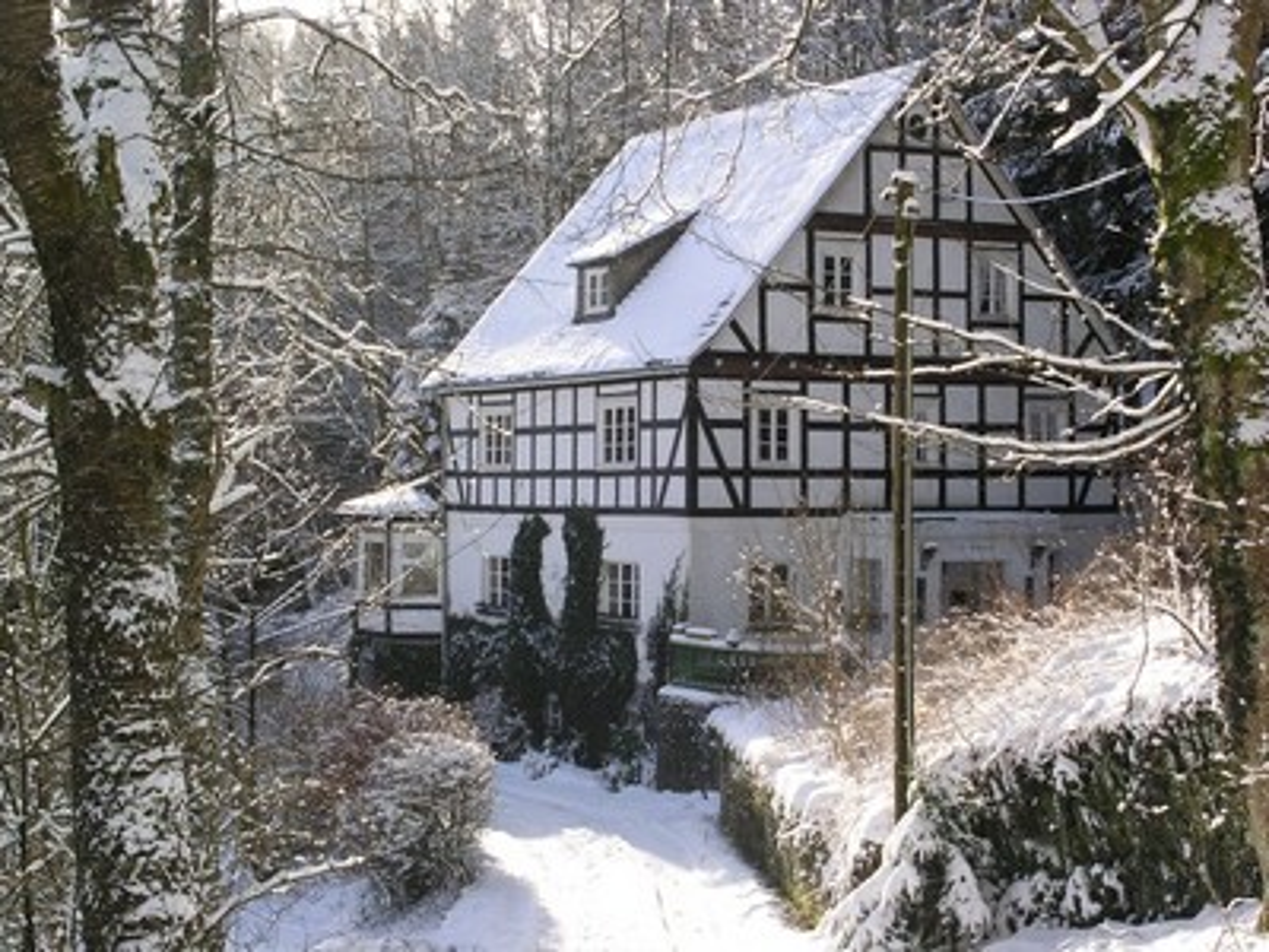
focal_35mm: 67
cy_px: 476
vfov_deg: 21.9
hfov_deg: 29.0
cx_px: 634
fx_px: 2456
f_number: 5.6
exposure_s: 1/180
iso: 100
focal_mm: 13.8
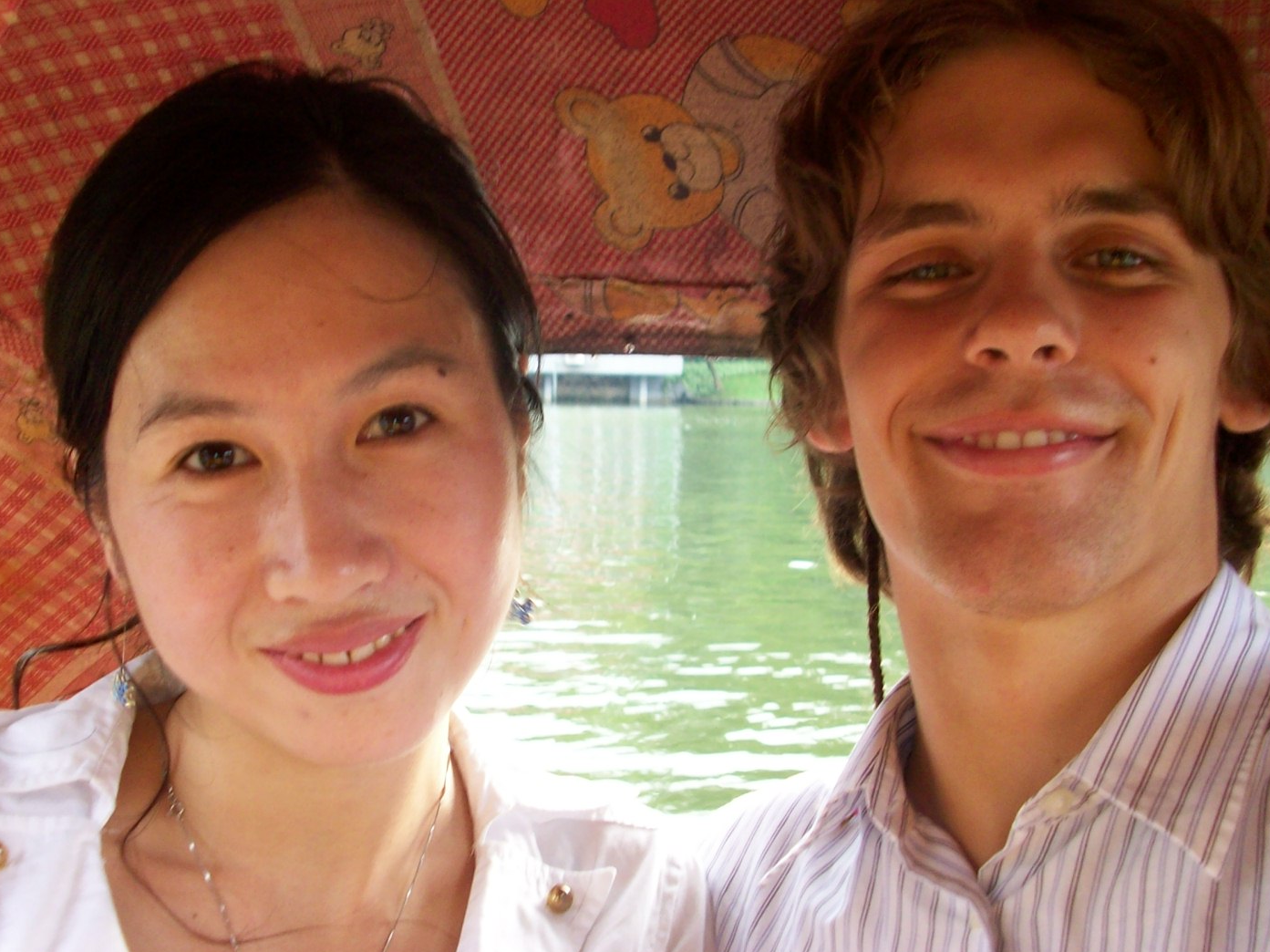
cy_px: 364
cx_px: 565
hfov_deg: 38.2
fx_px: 1834
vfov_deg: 29.0
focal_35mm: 50
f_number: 2.8
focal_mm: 5.7
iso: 64
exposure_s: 1/28.7
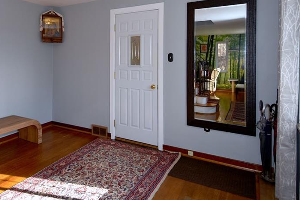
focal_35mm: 27
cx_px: 82
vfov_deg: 46.9
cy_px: 62
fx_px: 225
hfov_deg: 64.1
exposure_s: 1/100
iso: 200
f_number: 5
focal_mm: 12
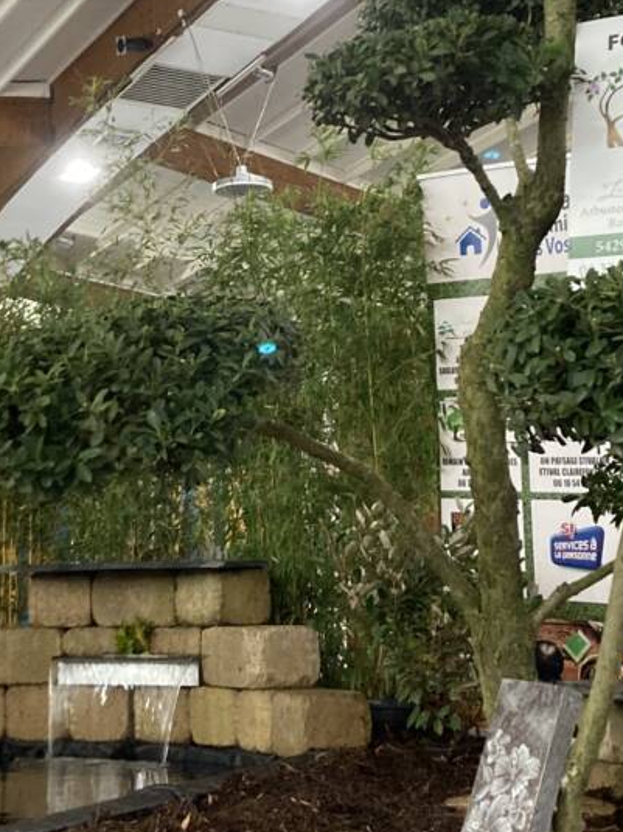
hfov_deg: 21.6
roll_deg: +0.7
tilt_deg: +14.6
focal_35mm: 68
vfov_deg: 28.0
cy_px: 174
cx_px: 254
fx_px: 1632
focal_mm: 3.99
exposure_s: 1/50
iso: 320
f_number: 1.8
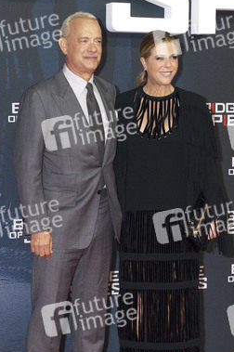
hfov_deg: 12.3
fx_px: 1084
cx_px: 117
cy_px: 176
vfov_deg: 18.4
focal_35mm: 111
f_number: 6.3
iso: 800
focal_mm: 50
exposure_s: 1/400
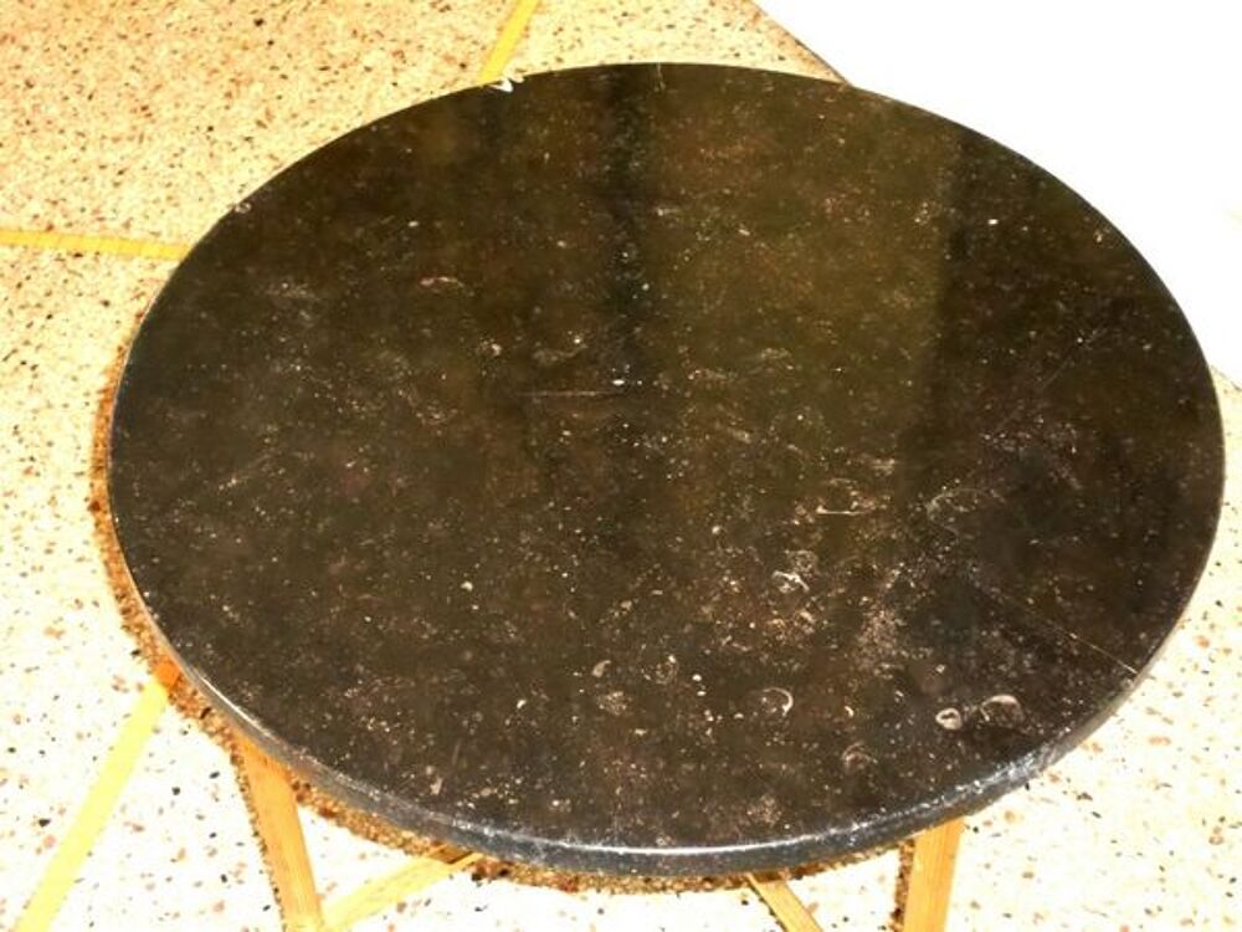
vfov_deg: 25.2
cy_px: 466
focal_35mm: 58
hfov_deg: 33.2
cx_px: 621
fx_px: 2081
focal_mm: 10
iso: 1600
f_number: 4.9
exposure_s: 1/60
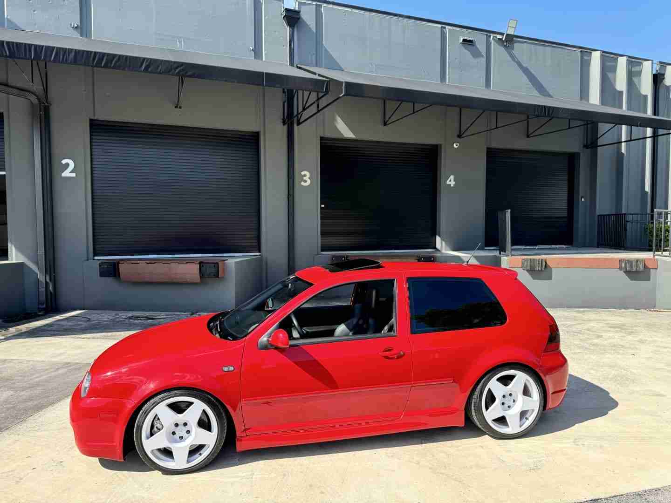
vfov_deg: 56.8
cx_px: 336
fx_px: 465
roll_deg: -0.1
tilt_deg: -2.8
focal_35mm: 24
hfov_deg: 71.6
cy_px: 252
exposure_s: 1/1151
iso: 80
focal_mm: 6.76
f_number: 1.78
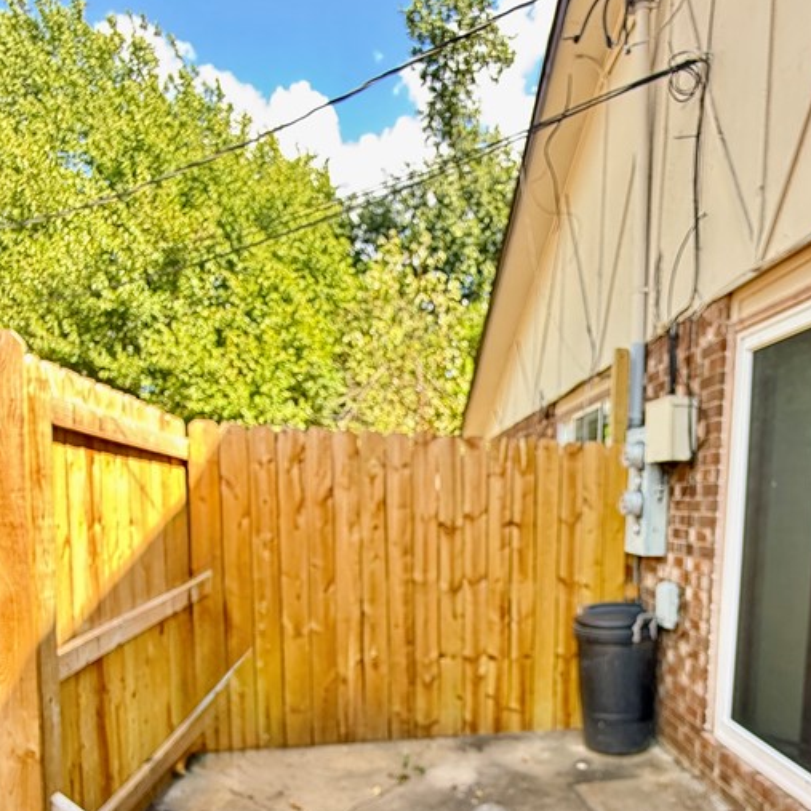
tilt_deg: -5.7
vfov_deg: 60.5
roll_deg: -2.8
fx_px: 663
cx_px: 573
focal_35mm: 25
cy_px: 577
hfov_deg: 60.6
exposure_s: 1/99
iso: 200
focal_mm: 2.22
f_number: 2.2
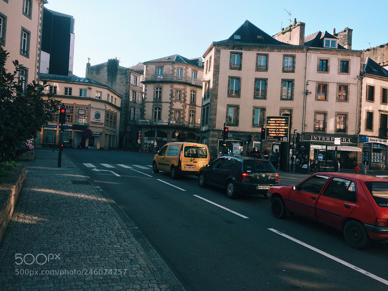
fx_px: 325
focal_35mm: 29
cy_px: 146
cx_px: 194
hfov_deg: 61.7
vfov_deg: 48.2
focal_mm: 4.15
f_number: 2.2
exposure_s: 1/892
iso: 32
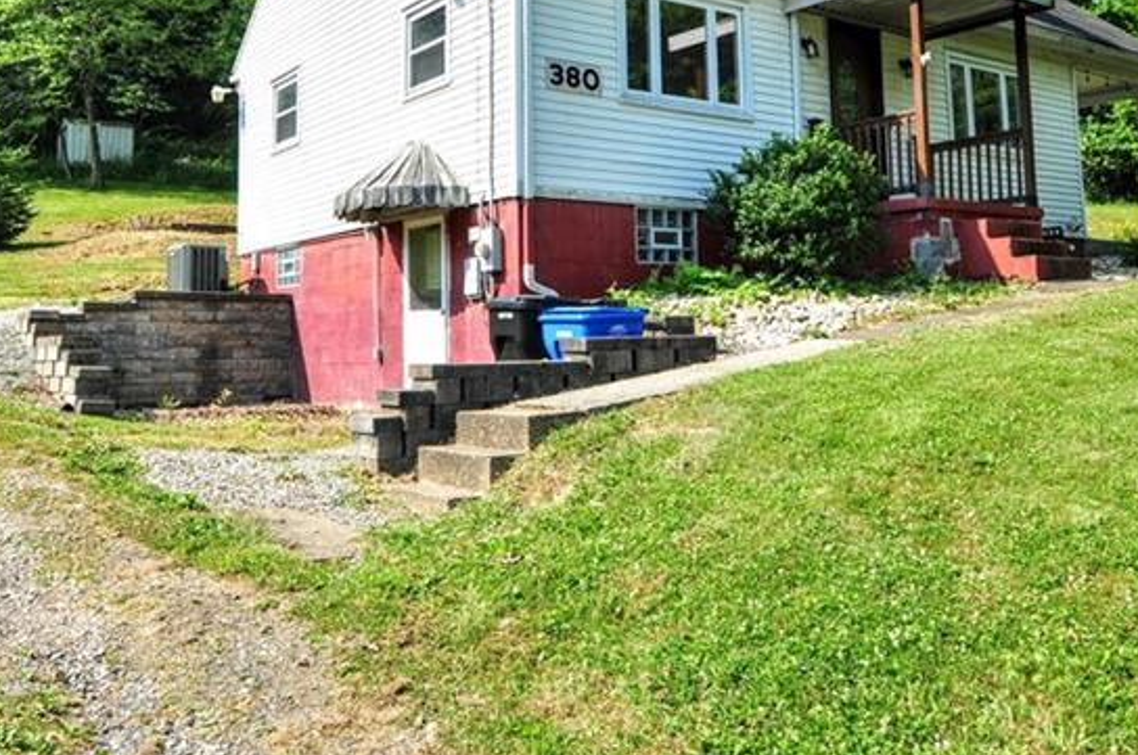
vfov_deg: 39.6
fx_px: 1025
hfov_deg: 58.0
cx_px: 523
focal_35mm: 32
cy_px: 214
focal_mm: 11.5
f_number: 8
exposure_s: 1/320
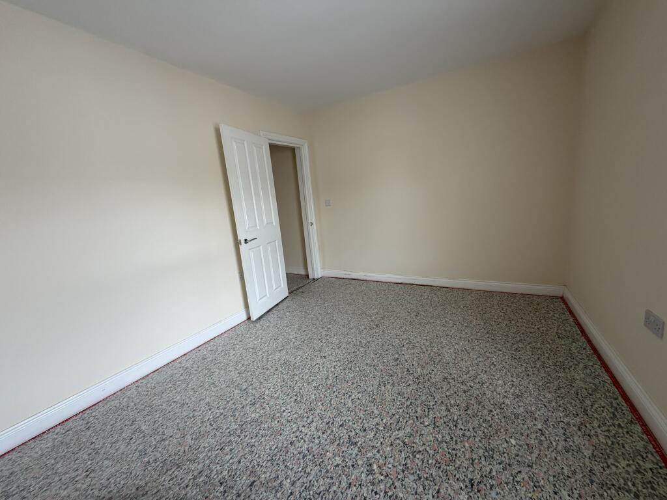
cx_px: 334
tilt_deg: -10.2
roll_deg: +4.9
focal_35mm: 14
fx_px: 270
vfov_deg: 85.7
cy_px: 250
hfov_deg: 102.1
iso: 125
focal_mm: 2.22
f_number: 2.2
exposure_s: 1/121
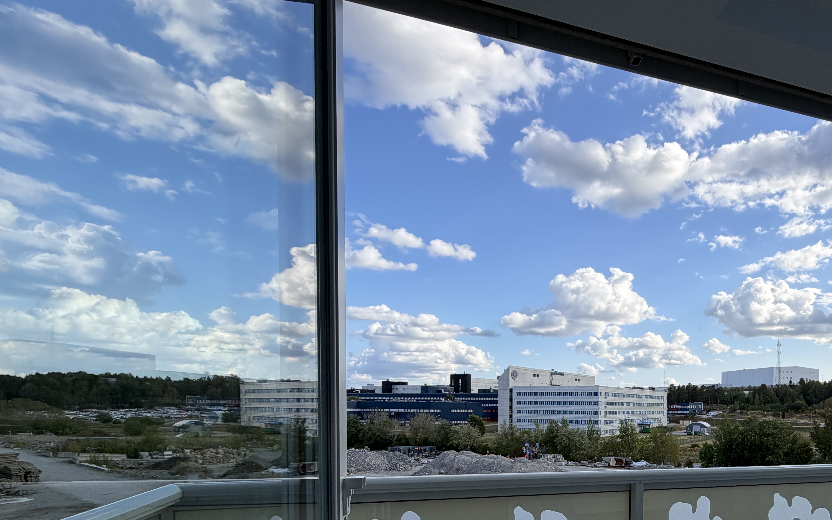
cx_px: 623
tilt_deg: -2.4
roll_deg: -0.5
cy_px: 427
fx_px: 544
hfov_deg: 69.9
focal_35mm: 24
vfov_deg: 47.8
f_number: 2.2
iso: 25
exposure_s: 1/770
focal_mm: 2.22
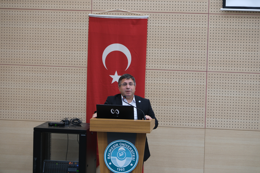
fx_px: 867
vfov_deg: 11.4
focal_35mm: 120
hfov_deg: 17.1
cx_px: 130
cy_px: 86
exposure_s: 1/20
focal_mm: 80
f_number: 4
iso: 640
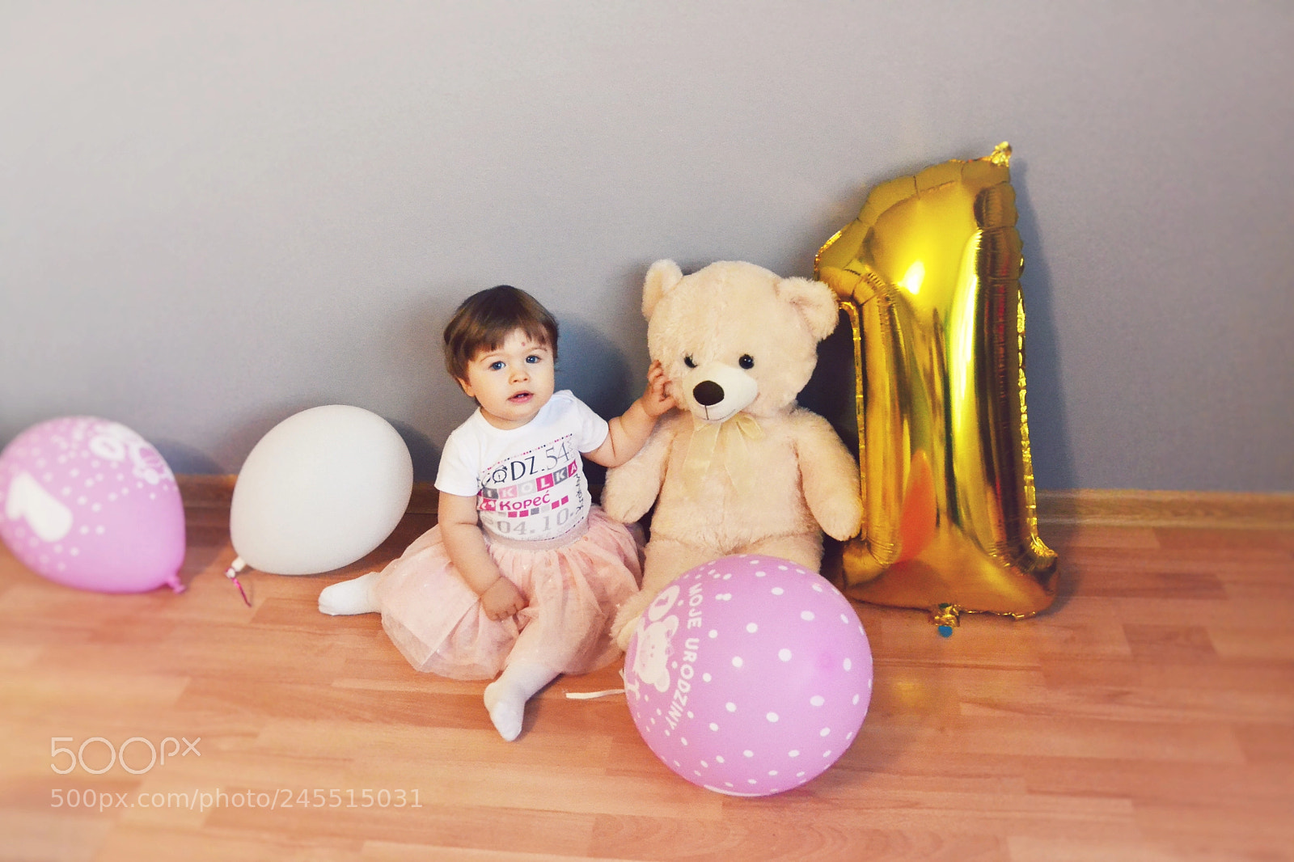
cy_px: 431
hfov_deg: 61.9
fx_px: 1078
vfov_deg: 43.6
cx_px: 647
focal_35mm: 30
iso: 3200
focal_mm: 20
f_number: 4
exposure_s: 1/40
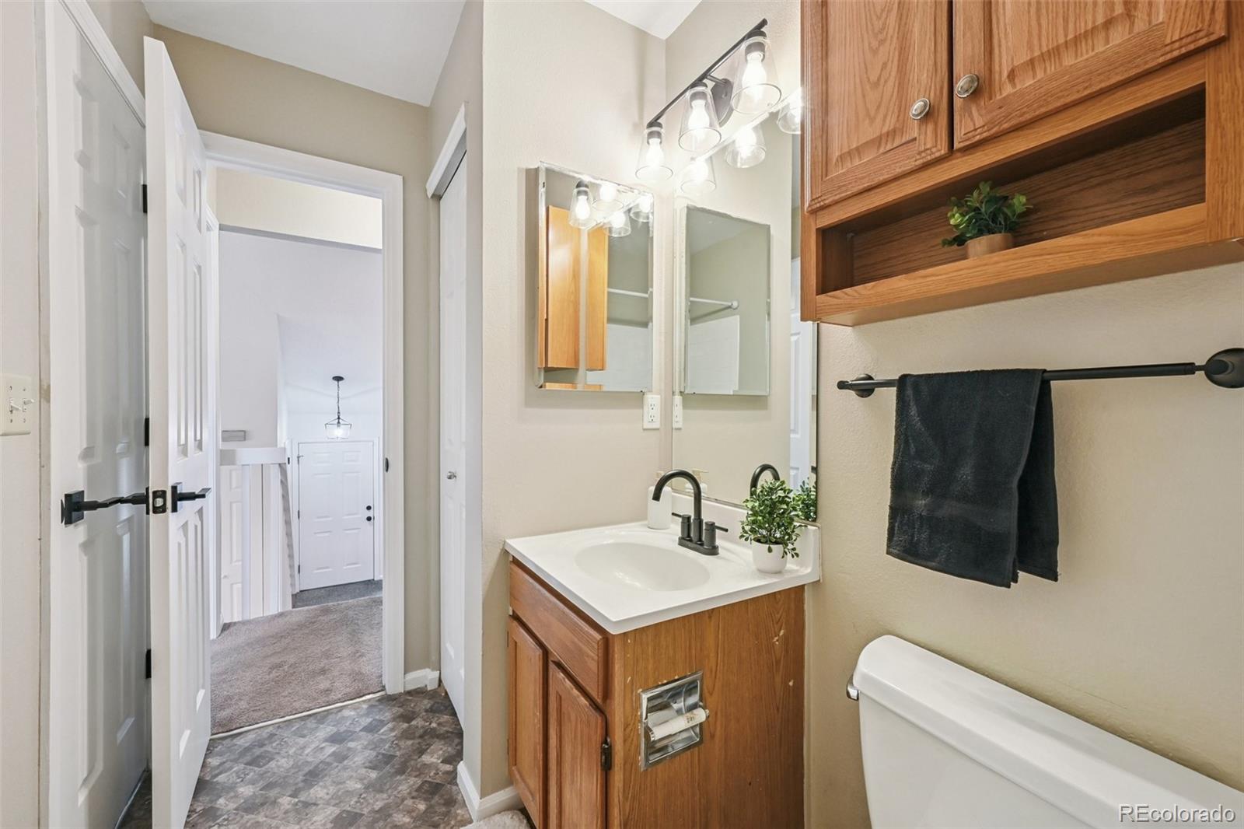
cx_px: 622
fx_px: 484
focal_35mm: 14
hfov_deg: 104.3
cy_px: 414
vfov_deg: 81.2
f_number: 10
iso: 400
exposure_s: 1/10
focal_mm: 14
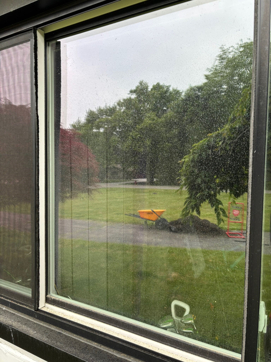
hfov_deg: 53.1
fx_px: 271
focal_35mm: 26
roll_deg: -0.9
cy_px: 181
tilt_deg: -3.3
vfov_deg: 67.3
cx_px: 136
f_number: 1.6
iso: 40
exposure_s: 1/187
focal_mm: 5.96
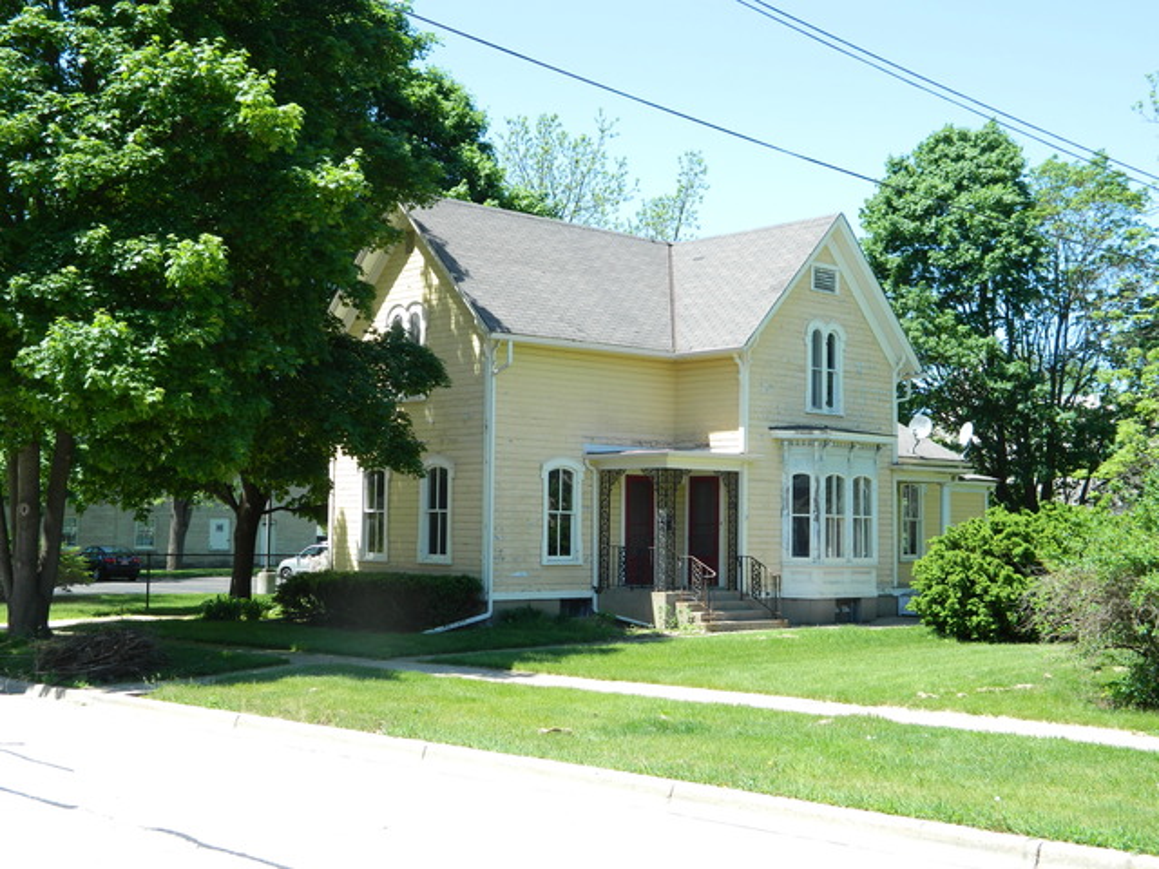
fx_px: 1574
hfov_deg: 40.4
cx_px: 580
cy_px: 434
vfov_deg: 30.9
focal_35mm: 47
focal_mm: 8.4
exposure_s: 1/320
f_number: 3.6
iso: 80
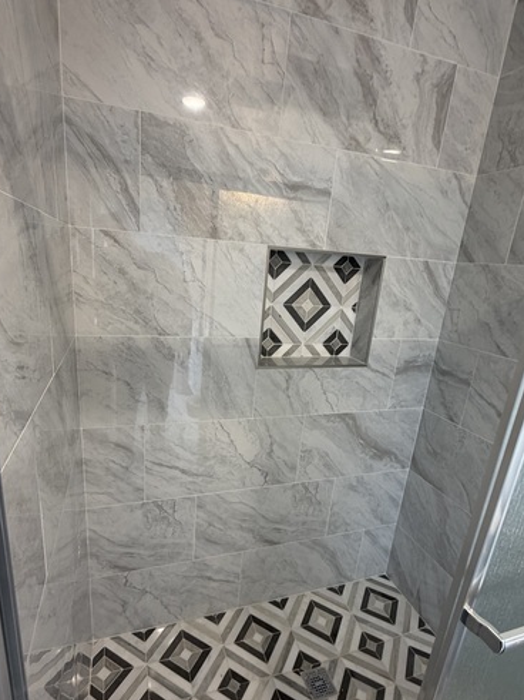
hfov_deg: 68.6
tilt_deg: -18.1
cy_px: 384
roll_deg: -2.7
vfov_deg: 84.4
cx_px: 243
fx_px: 384
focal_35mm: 19
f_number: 2.2
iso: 200
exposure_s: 1/120
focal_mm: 2.22
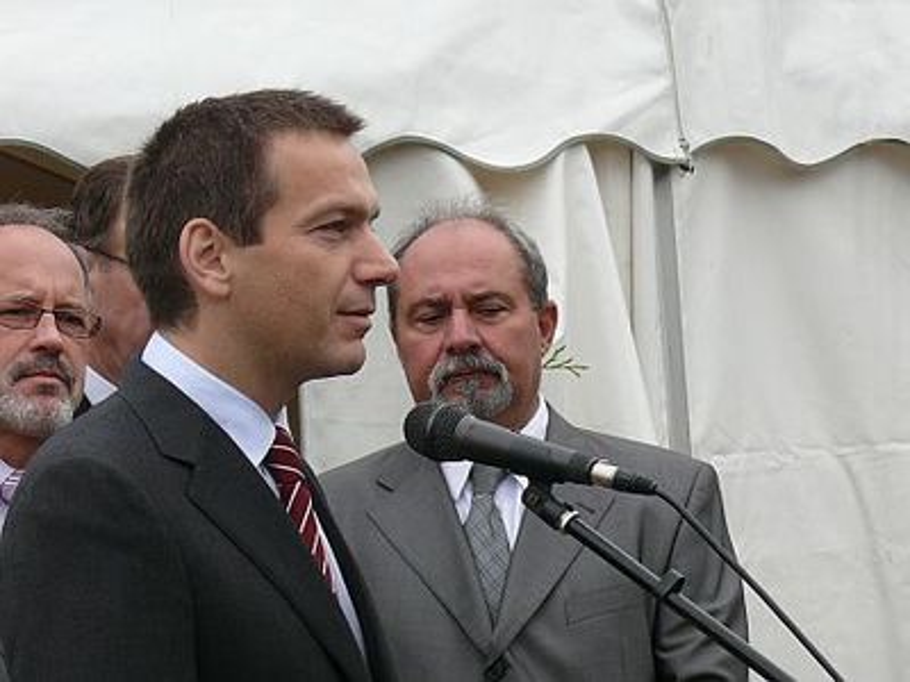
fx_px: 4311
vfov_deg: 9.1
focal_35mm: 164
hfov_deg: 12.0
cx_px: 455
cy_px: 341
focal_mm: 19.5
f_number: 4
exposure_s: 1/200
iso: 100
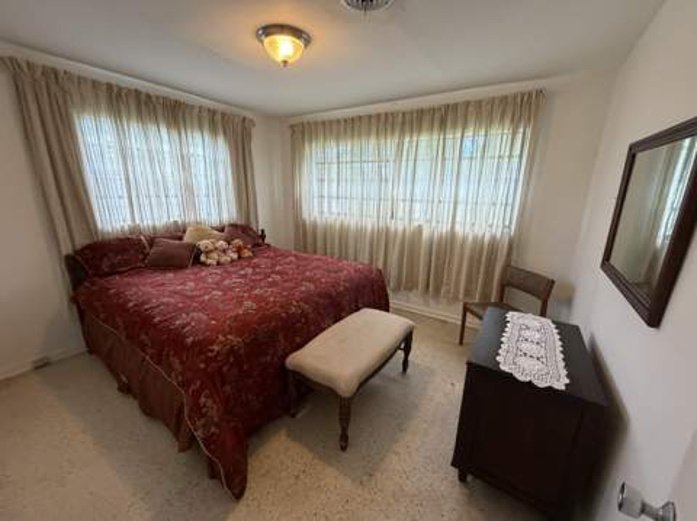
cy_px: 260
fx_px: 282
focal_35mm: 14
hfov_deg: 102.1
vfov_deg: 85.6
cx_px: 348
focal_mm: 2.22
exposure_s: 1/60
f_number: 2.2
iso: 320
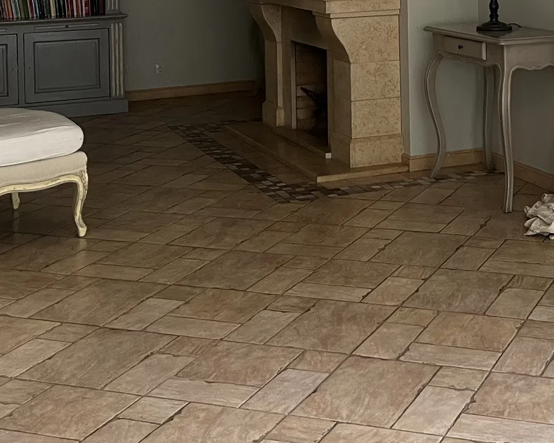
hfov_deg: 26.4
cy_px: -63
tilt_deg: -2.1
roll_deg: +2.1
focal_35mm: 71
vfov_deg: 20.4
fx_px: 1164
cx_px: 413
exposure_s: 1/60
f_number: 1.5
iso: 250
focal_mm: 5.7
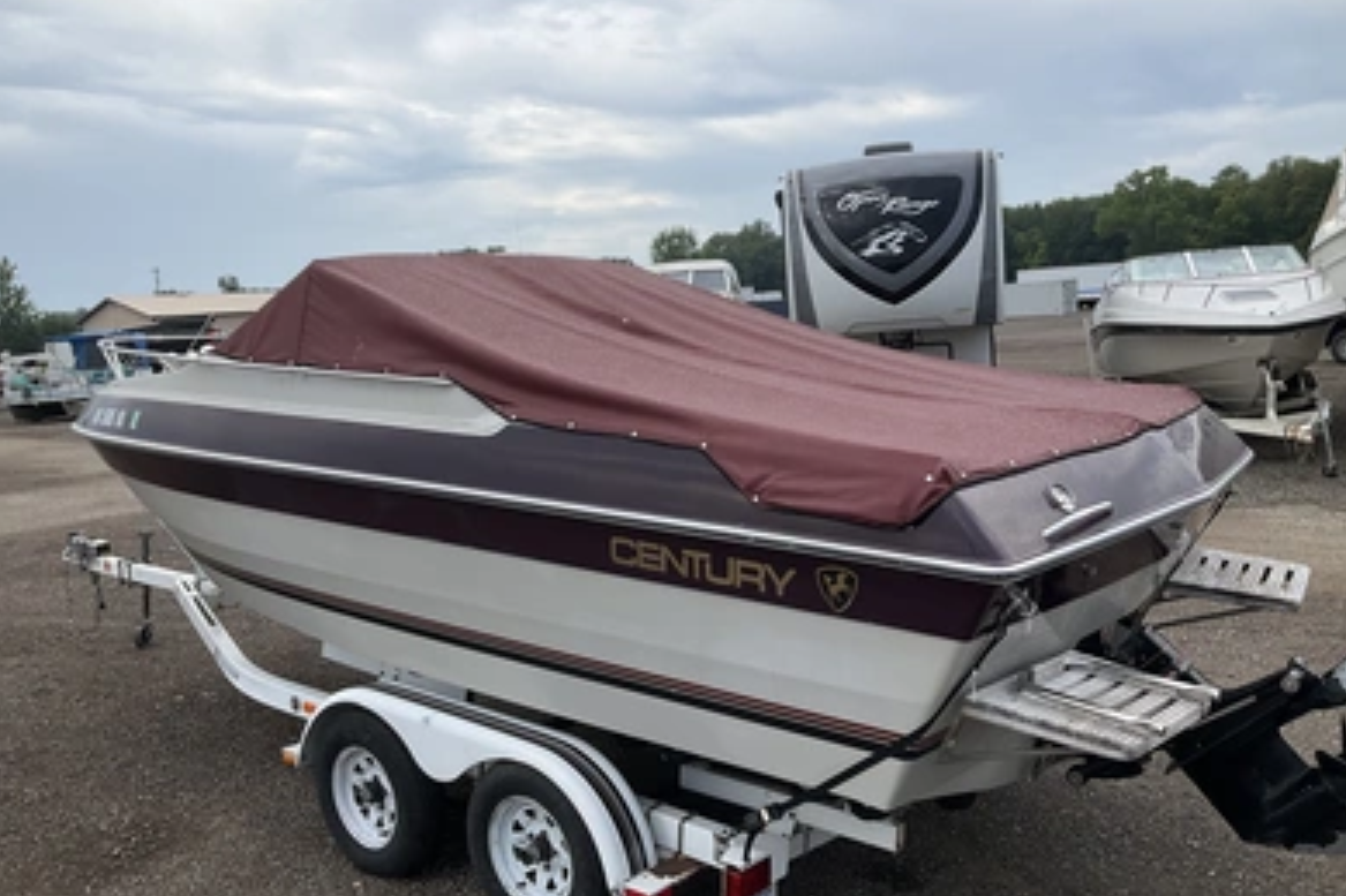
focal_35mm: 31
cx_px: 685
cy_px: 439
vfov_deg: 42.3
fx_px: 1159
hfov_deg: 60.3
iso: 25
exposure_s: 1/749
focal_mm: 3
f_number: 1.8
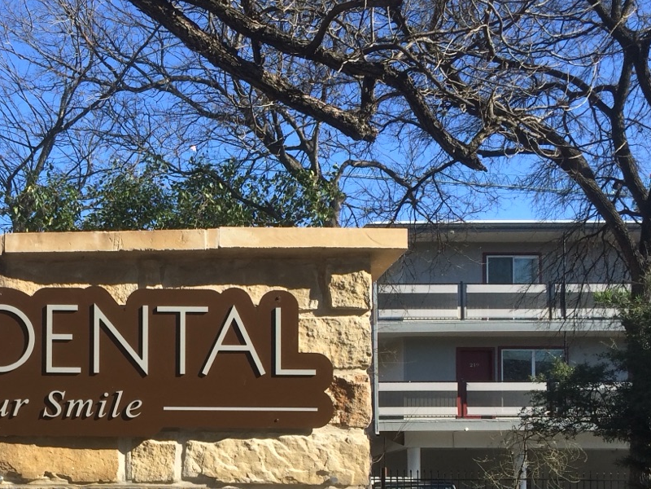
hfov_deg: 32.2
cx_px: 120
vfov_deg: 24.3
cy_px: 465
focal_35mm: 58
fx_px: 1091
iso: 32
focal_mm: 4.15
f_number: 2.2
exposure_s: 1/1244
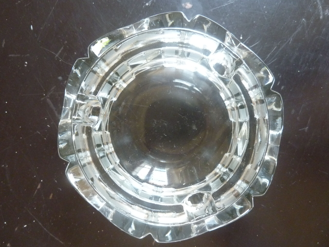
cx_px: 164
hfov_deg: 69.4
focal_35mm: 25
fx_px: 238
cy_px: 124
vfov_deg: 54.9
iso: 400
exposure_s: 1/20
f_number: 3.3
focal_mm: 4.1
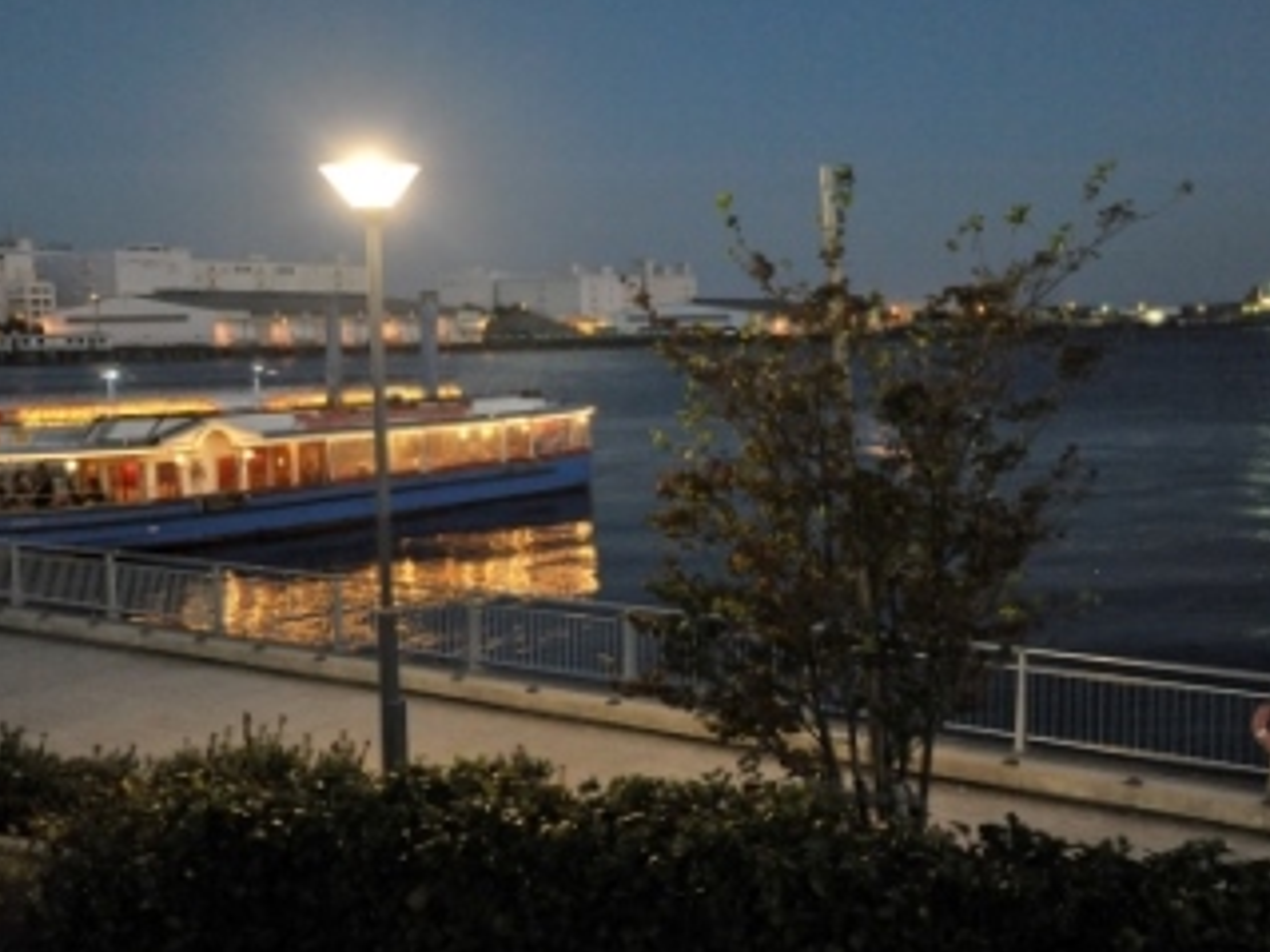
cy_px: 516
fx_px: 1577
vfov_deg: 33.6
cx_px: 653
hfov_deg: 43.9
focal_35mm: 43
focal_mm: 35
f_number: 4.5
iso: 5000
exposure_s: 1/80
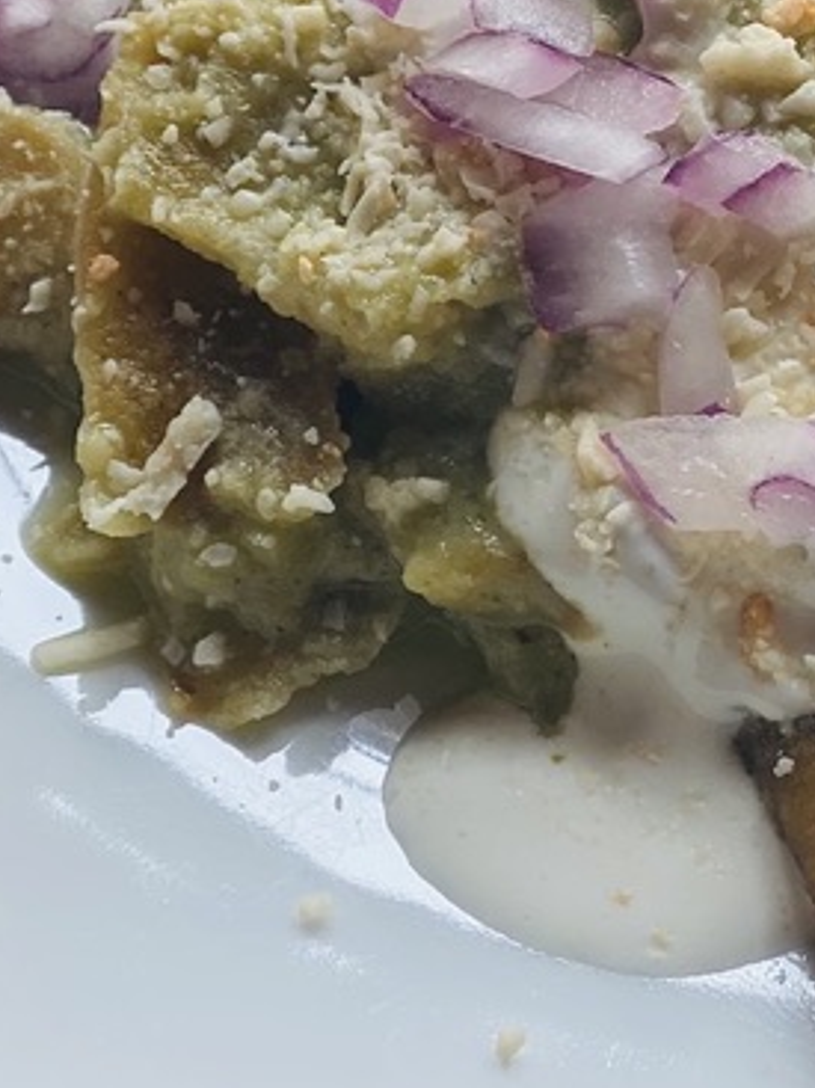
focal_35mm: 145
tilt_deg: -53.4
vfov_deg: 13.6
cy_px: 311
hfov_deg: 10.1
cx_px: 880
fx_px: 4554
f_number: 2
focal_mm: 6
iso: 20
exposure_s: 1/165
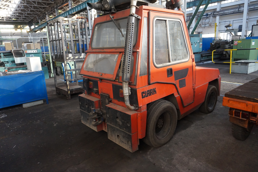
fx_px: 172
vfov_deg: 53.1
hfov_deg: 73.8
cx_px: 129
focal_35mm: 24
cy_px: 86
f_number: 4
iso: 1600
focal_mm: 16
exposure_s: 1/160
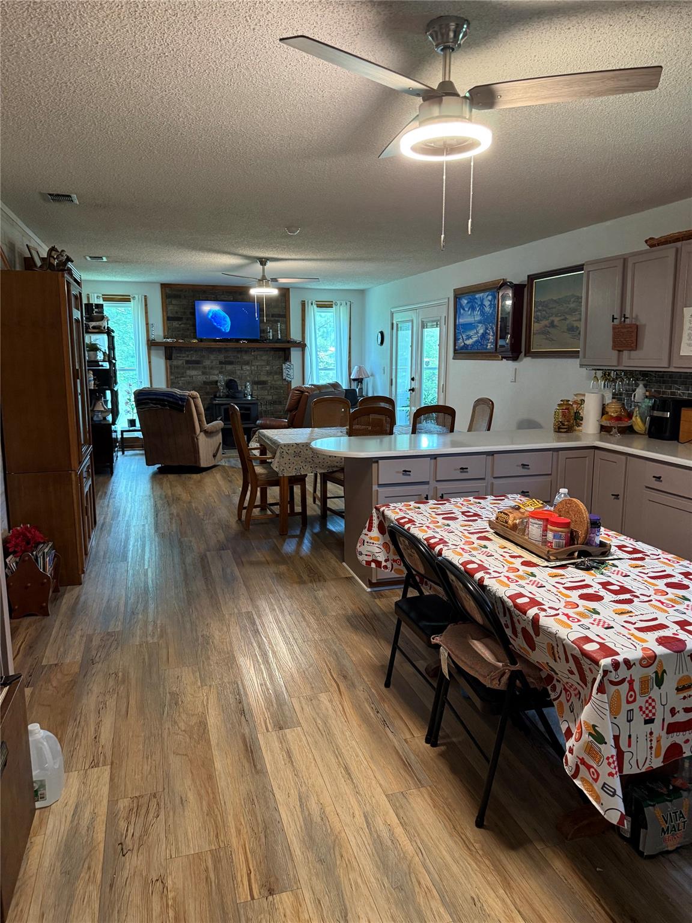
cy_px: 462
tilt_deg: -8.4
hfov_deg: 56.8
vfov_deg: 71.6
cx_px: 346
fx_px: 640
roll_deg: -0.5
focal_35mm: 24
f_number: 1.78
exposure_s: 1/60
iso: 320
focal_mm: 6.76
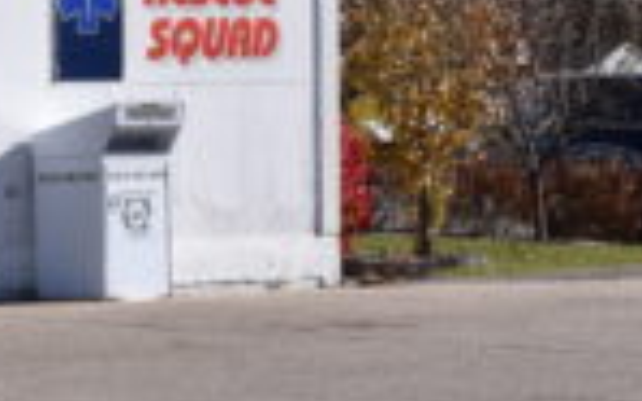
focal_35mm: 283
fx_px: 4945
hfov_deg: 7.3
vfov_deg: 4.6
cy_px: -54
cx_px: -228
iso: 800
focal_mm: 55
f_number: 14
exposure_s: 1/800
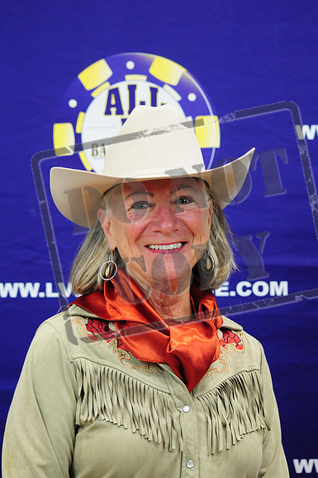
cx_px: 159
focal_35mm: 105
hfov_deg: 13.0
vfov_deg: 19.5
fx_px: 1395
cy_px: 239
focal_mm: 70
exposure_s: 1/125
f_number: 4
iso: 1250
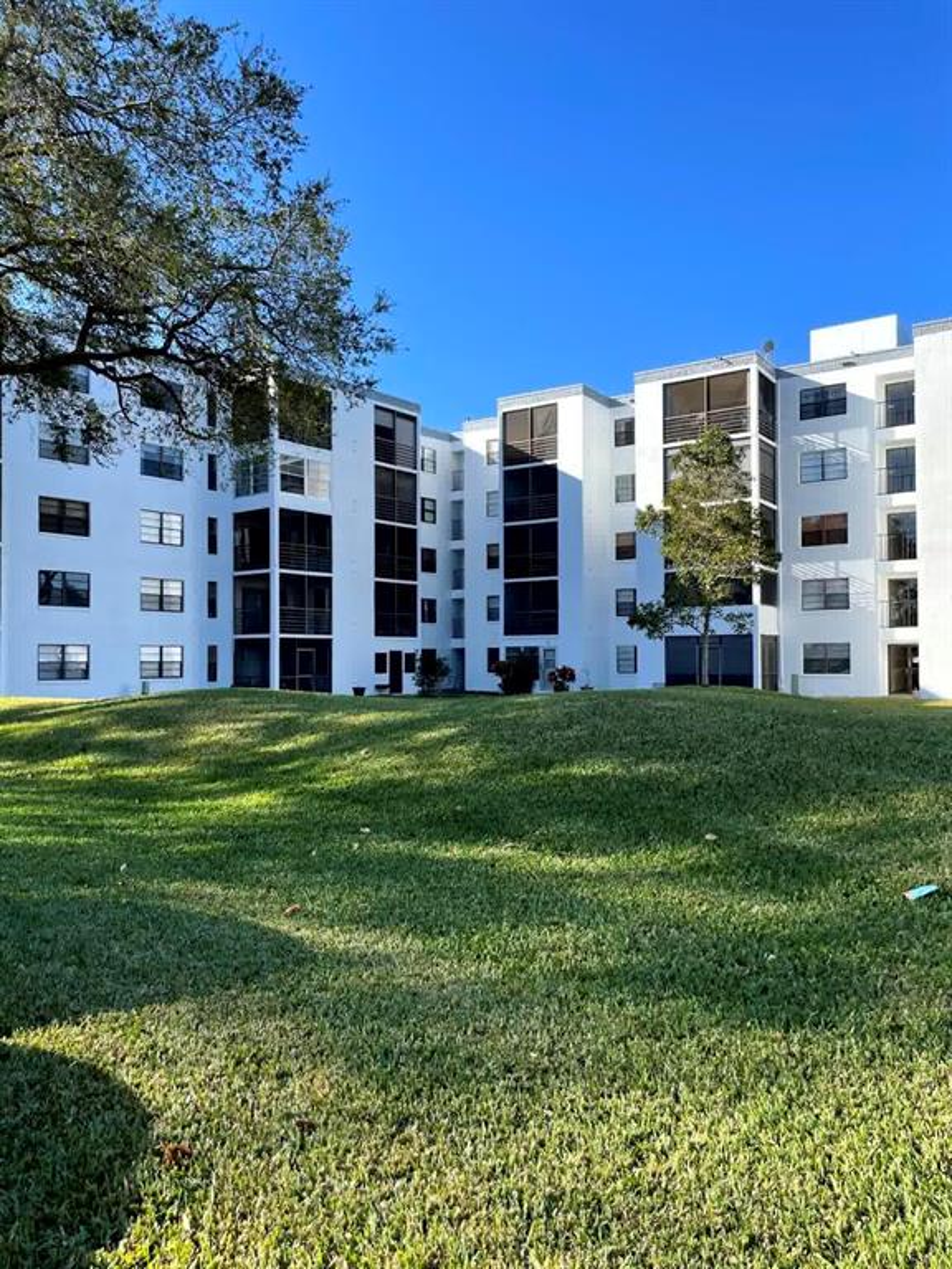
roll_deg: +1.3
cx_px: 476
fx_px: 953
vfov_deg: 67.3
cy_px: 634
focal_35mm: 26
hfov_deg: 53.1
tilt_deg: +3.0
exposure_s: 1/1490
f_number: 1.6
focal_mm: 4.2
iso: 32
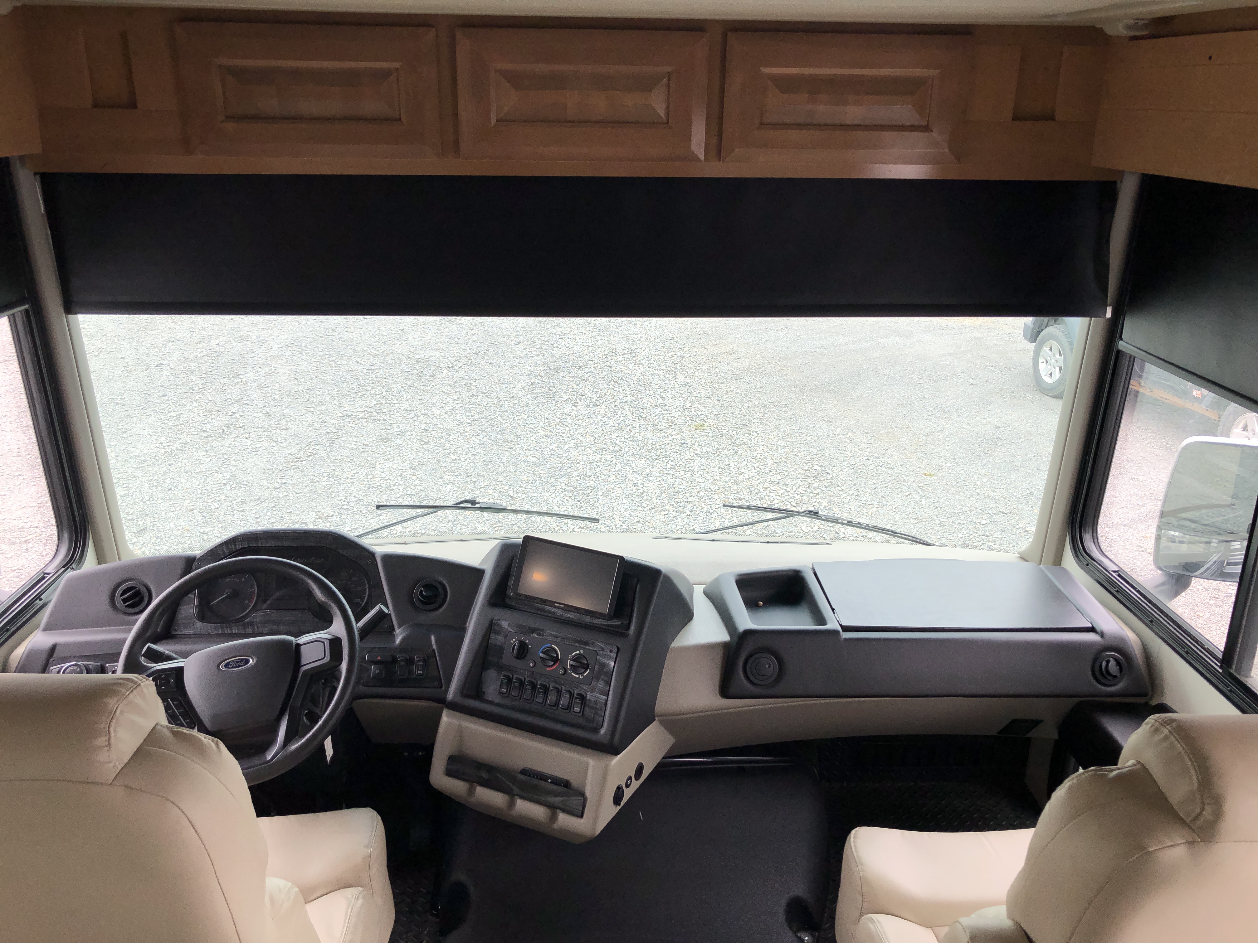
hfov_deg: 63.4
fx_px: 1018
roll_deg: -0.9
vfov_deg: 49.7
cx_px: 629
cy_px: 472
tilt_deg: -19.5
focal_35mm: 28
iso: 20
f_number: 1.8
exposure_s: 1/176
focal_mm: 3.99
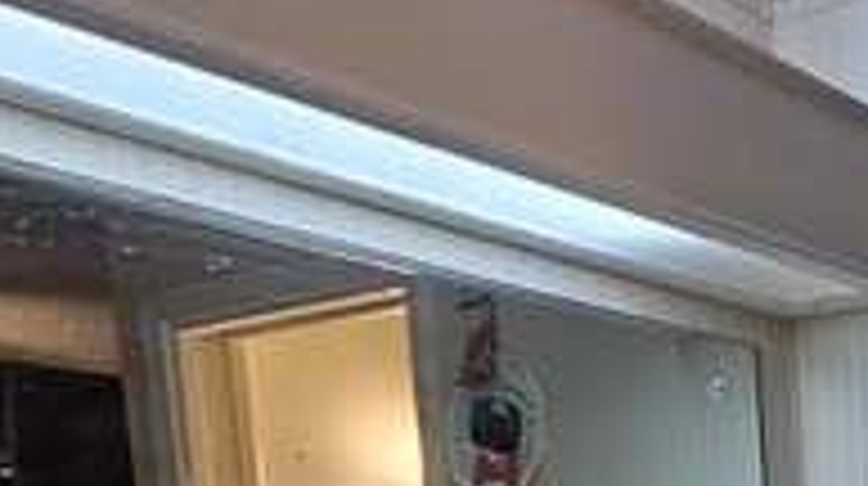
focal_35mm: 47
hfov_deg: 27.2
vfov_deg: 21.0
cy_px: 752
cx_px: 1354
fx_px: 1080
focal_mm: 2.2
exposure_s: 1/60
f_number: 2.2
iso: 200
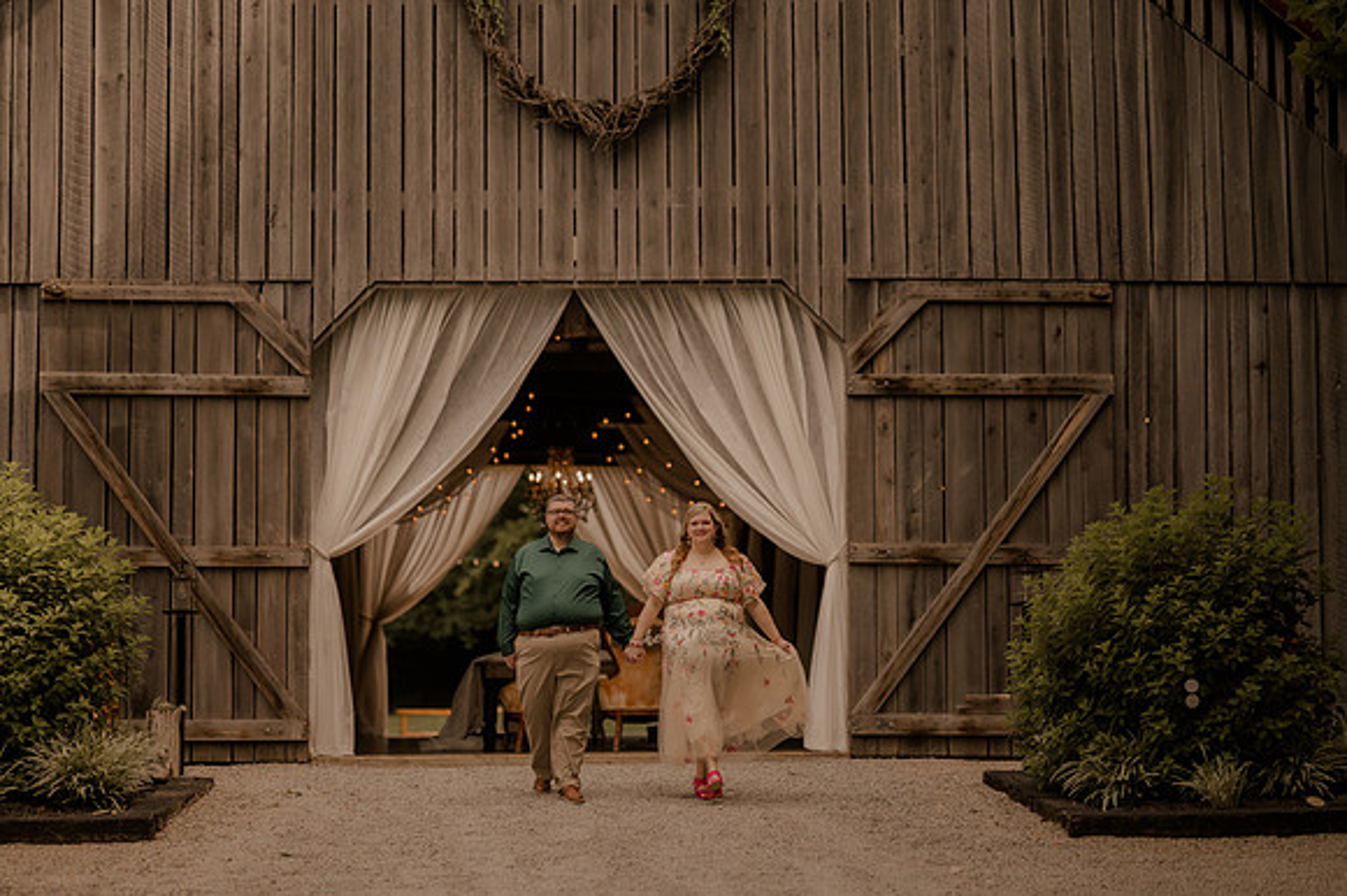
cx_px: 674
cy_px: 448
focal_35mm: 85
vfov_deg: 16.1
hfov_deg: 23.9
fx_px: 3178
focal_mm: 85
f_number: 1.4
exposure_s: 1/4000
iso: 250
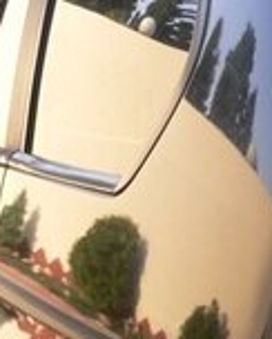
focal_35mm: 148
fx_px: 1486
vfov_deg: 12.5
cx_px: -60
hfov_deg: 10.3
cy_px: 481
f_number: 2.8
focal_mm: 5.8
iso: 80
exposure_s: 1/100
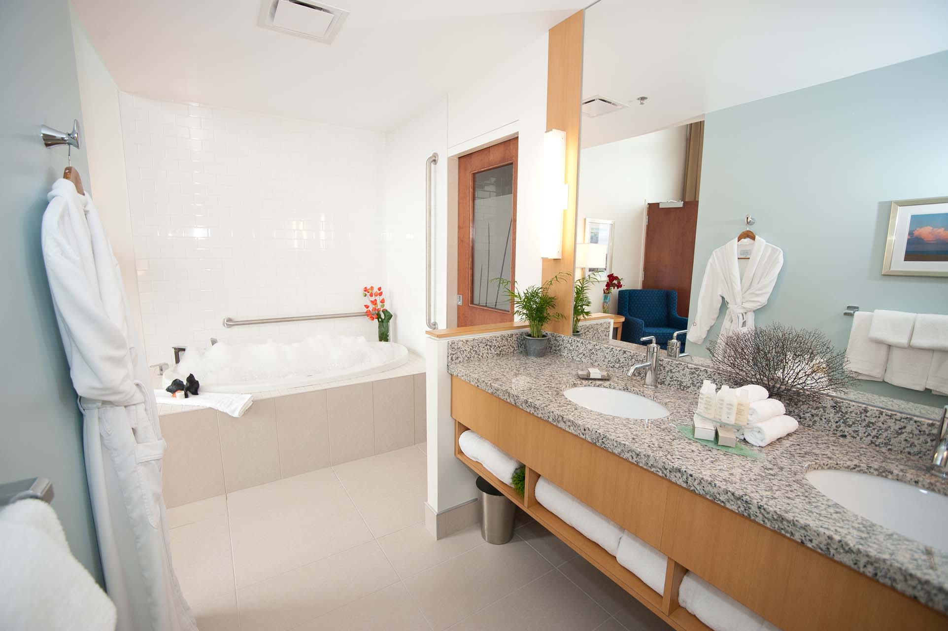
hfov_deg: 100.4
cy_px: 316
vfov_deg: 77.2
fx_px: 395
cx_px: 474
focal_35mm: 15
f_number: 6.3
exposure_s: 1/160
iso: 640
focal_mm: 15
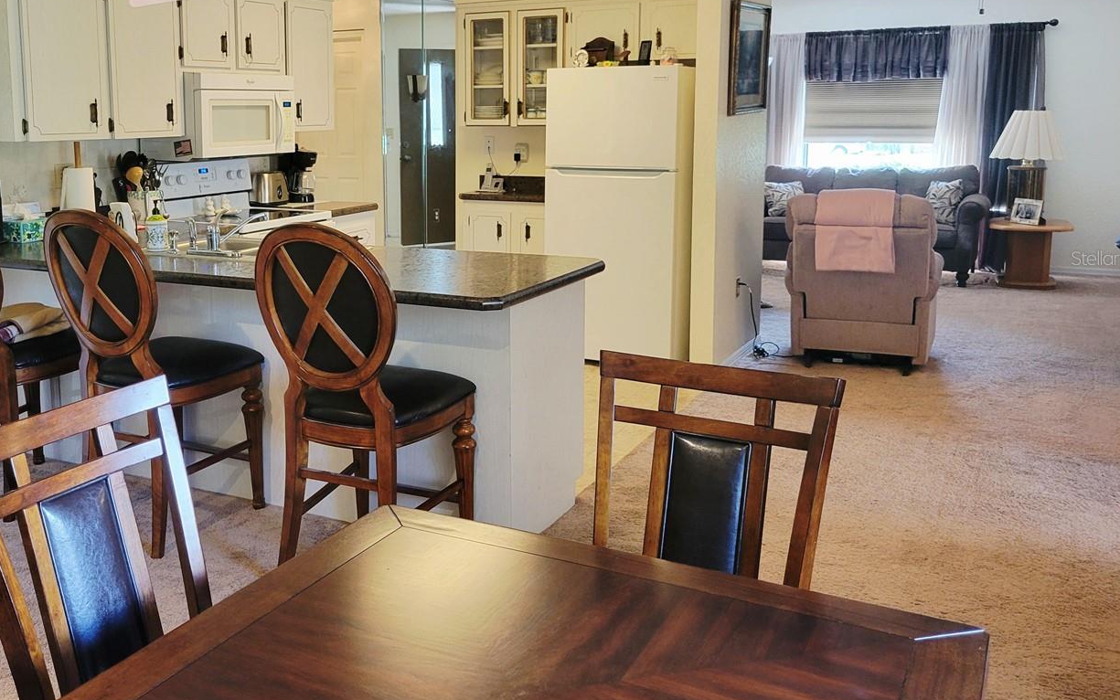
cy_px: 258
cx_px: 426
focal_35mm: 36
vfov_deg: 35.1
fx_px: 1099
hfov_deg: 53.5
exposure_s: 1/40
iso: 160
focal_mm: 5.4
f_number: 1.8
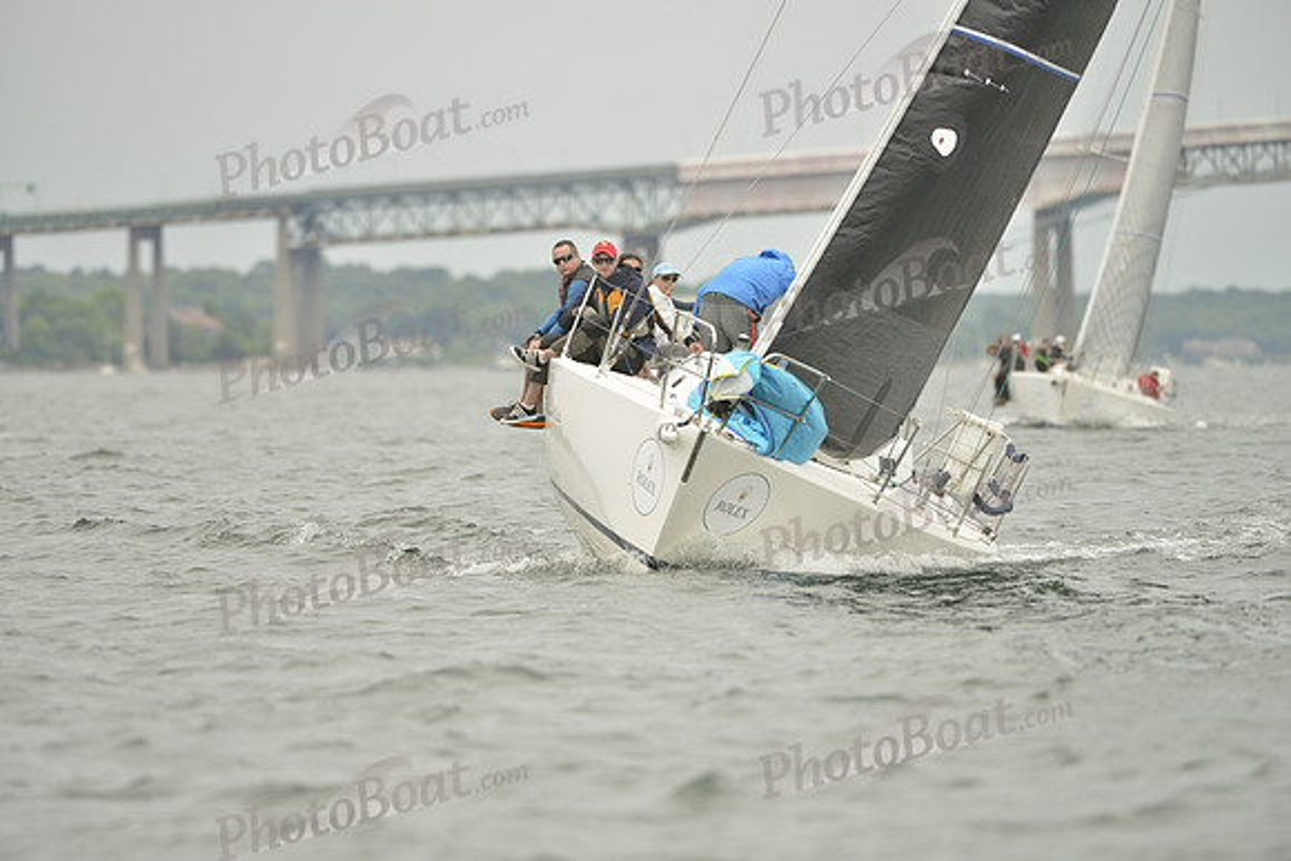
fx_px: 14347
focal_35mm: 400
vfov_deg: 3.4
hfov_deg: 5.2
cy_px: 430
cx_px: 646
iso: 400
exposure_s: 1/1250
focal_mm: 400
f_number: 4.5
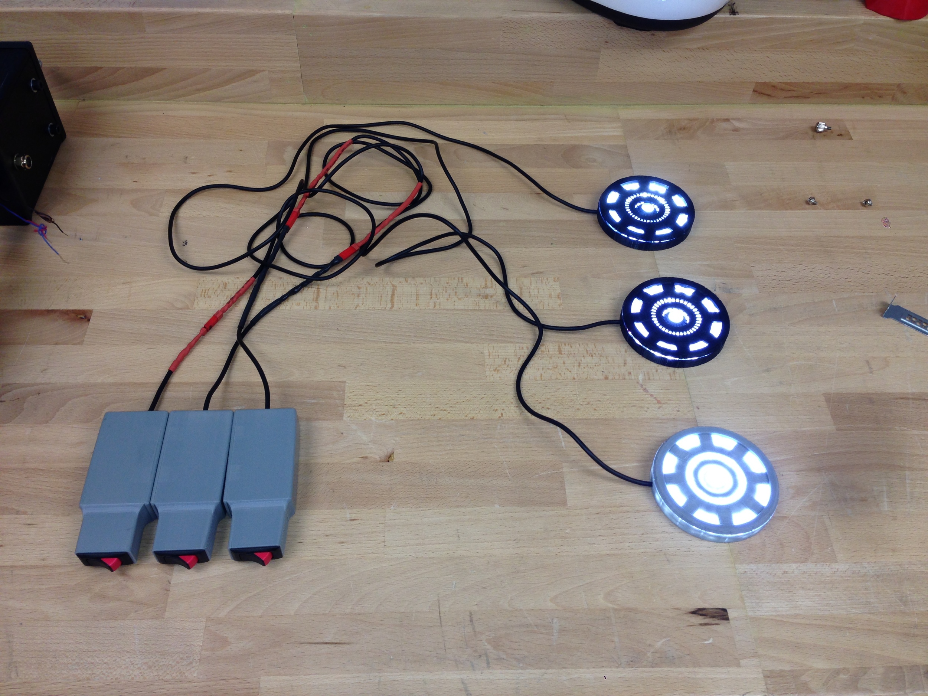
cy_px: 348
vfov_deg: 42.9
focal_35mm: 33
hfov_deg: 55.4
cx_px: 464
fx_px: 885
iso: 50
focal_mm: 4.12
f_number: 2.4
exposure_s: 1/47
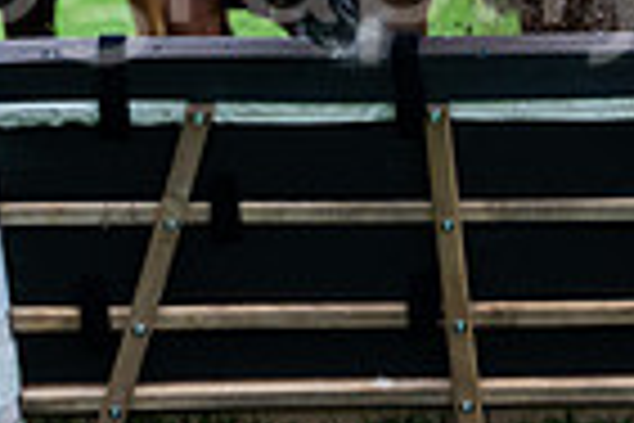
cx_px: 304
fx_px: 13419
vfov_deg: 1.8
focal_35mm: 762
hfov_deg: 2.7
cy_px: -225
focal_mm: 155
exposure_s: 1/1000
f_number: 4
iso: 1000
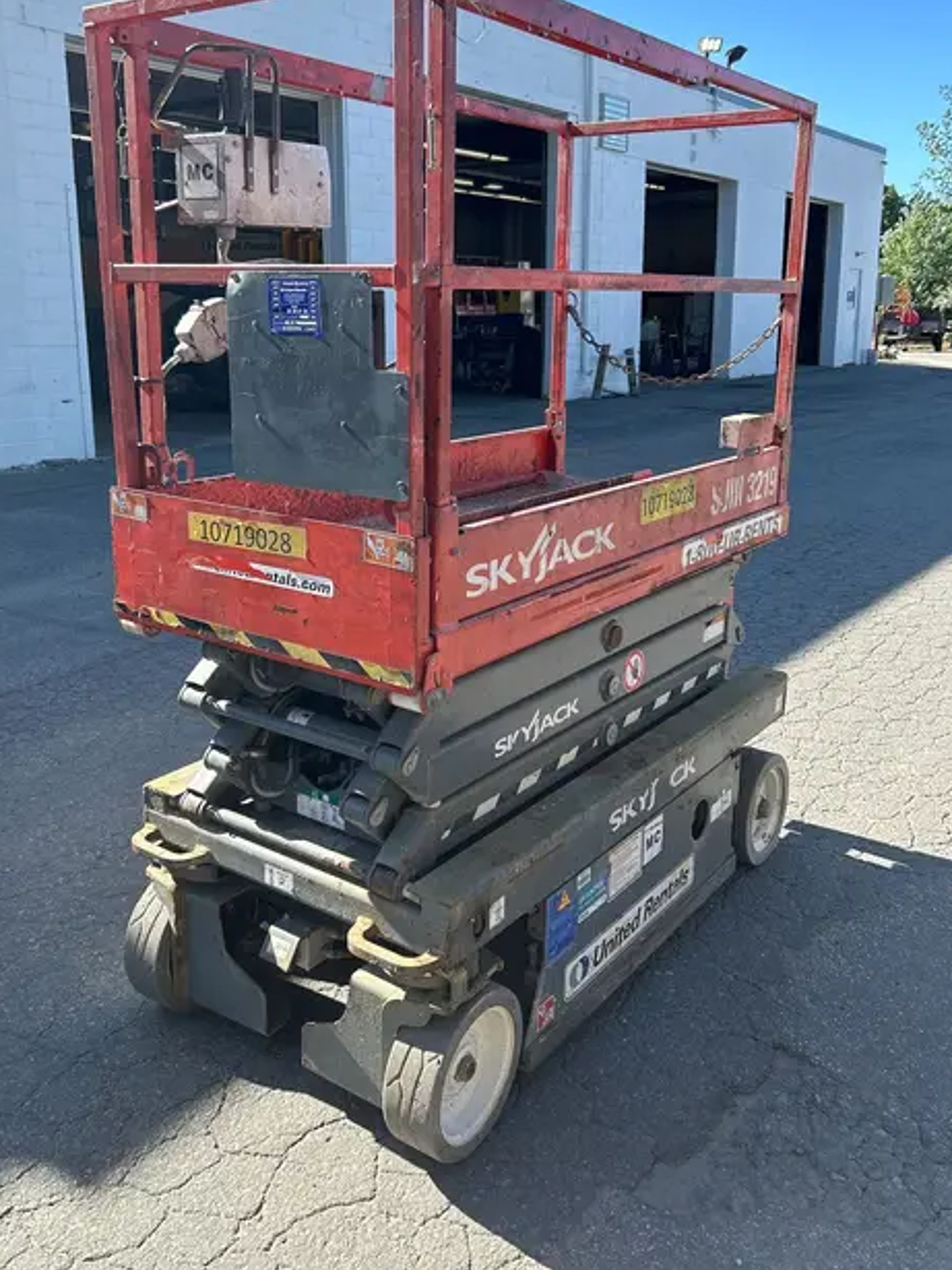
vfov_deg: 58.1
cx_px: 432
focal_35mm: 31
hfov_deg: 45.4
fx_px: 1137
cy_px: 536
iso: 50
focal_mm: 5.7
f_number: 1.5
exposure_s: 1/1079
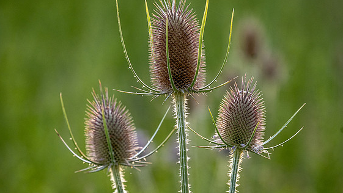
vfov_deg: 3.5
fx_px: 3184
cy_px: 101
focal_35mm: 350
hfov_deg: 6.2
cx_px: 164
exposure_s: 1/320
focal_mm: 185
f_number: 8
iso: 560
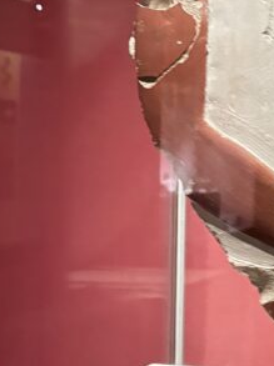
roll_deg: -1.9
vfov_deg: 21.6
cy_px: 187
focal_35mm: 91
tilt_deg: -2.0
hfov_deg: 14.7
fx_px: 963
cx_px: 449
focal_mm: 5.96
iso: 1000
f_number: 1.6
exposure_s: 1/22
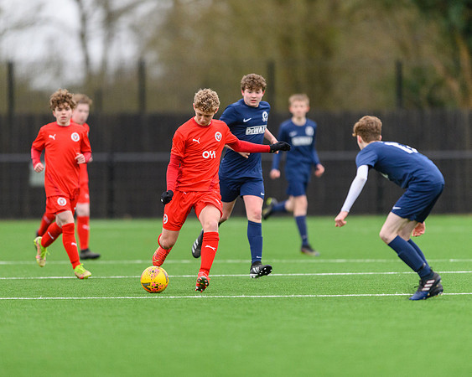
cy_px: 188
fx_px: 6672
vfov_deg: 3.2
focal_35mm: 478
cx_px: 221
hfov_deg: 4.1
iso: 3600
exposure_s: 1/2000
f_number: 2.8
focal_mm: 400
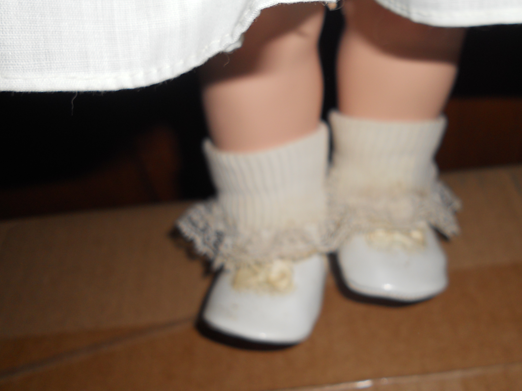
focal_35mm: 38
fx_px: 573
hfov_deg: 48.7
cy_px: 196
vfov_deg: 37.7
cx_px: 307
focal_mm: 5.8
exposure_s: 1/25
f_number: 8.8
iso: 80
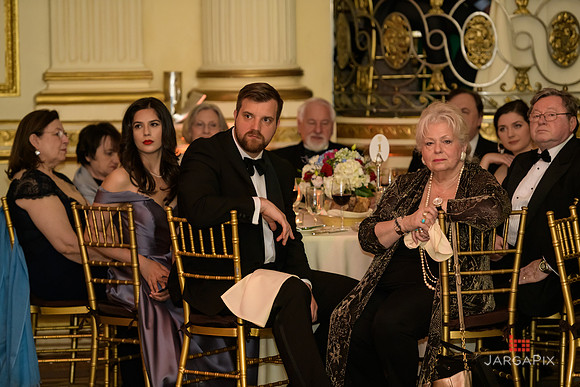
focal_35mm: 155
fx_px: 2498
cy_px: 194
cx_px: 290
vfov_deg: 8.9
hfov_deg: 13.2
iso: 1250
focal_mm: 155
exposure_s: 1/125
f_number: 3.2
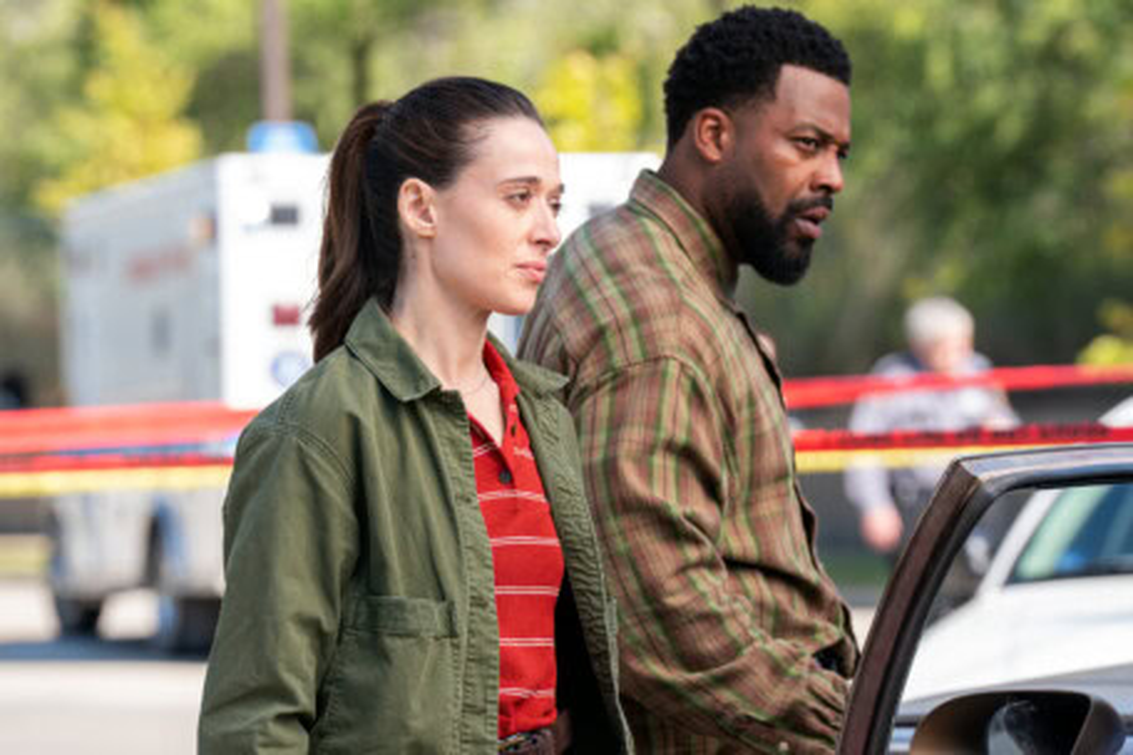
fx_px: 6294
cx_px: 566
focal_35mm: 200
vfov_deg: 6.9
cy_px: 378
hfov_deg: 10.3
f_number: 6.3
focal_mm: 200
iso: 400
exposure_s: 1/400
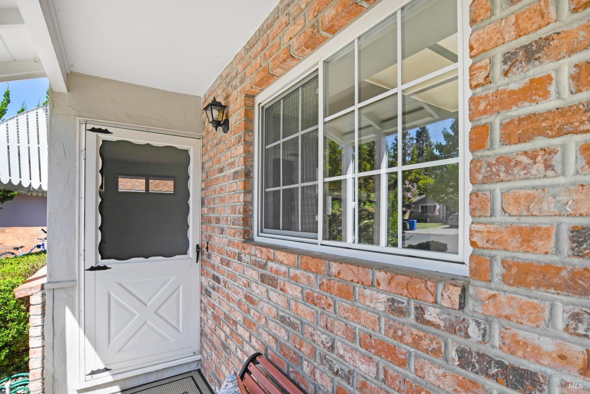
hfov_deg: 93.3
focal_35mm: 17
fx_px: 279
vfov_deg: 70.4
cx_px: 295
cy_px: 197
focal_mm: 11.5
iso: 100
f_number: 6.3
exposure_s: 1/250
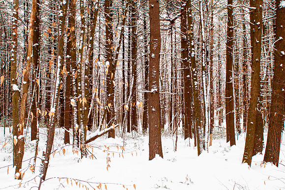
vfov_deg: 36.8
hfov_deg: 53.0
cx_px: 142
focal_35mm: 36
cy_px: 95
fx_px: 286
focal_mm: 24
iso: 200
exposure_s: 1/10
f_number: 7.1
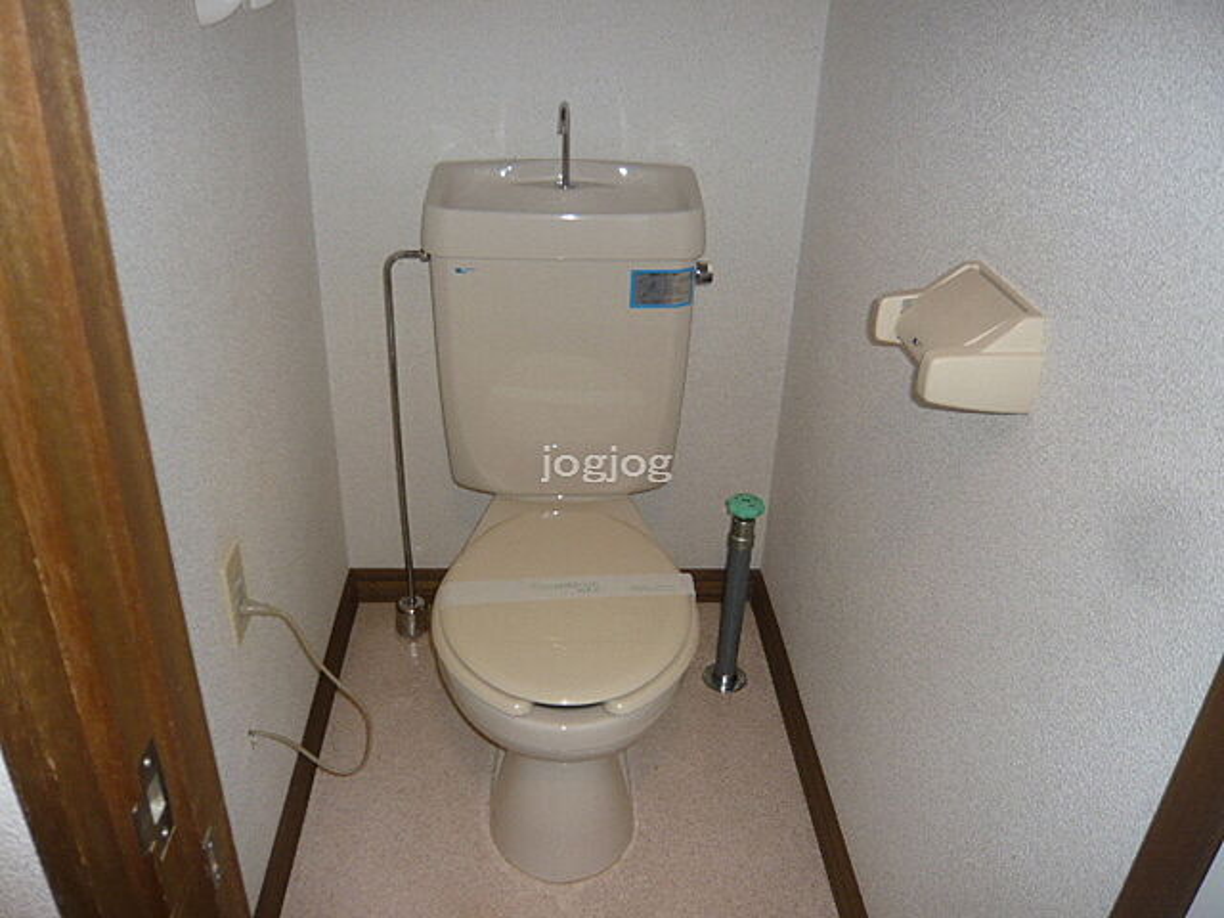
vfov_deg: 49.7
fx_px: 990
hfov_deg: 63.4
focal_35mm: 28
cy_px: 459
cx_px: 612
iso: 100
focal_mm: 4.6
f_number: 2.8
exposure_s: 1/30
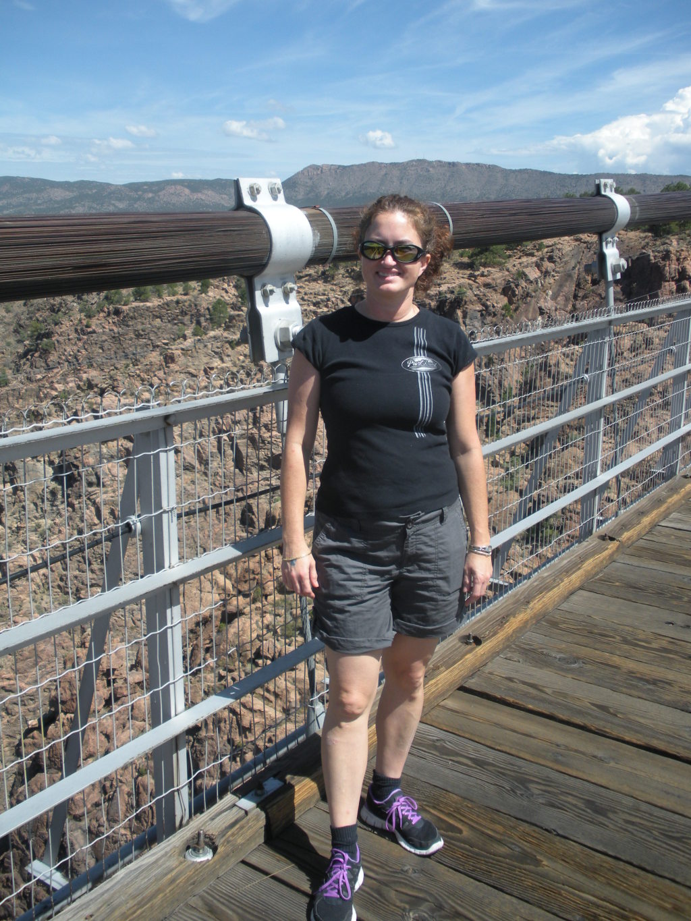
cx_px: 346
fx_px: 958
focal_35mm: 36
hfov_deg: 39.7
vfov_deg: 51.4
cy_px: 460
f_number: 3.5
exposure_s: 1/634
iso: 64
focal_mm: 6.3
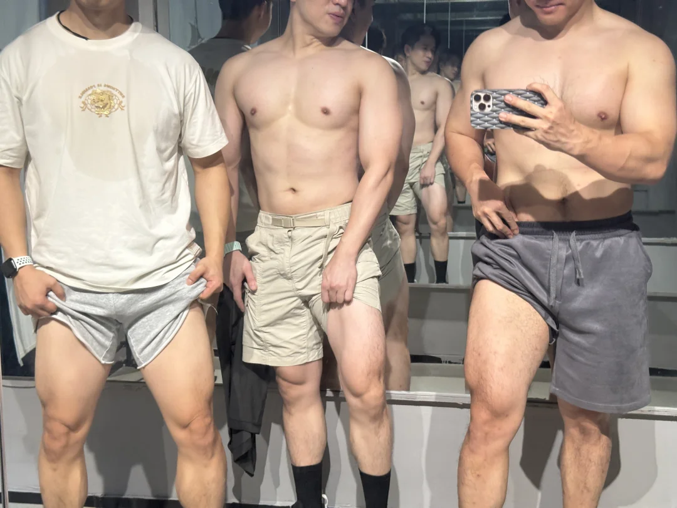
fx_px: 939
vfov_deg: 30.3
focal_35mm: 48
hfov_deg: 39.7
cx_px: 338
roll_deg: +0.7
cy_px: 254
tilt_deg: -8.9
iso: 100
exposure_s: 1/100
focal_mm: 6.76
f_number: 1.78
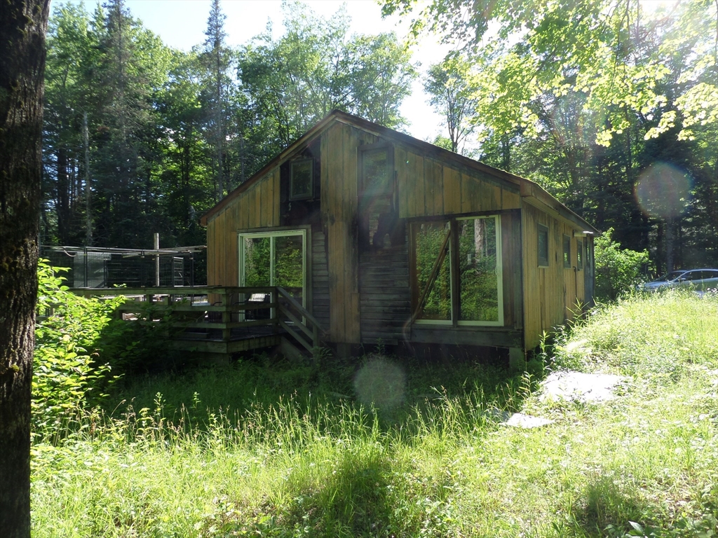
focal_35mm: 24
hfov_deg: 71.6
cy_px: 269
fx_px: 498
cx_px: 359
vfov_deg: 56.8
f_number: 3.2
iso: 100
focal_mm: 4
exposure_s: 1/250
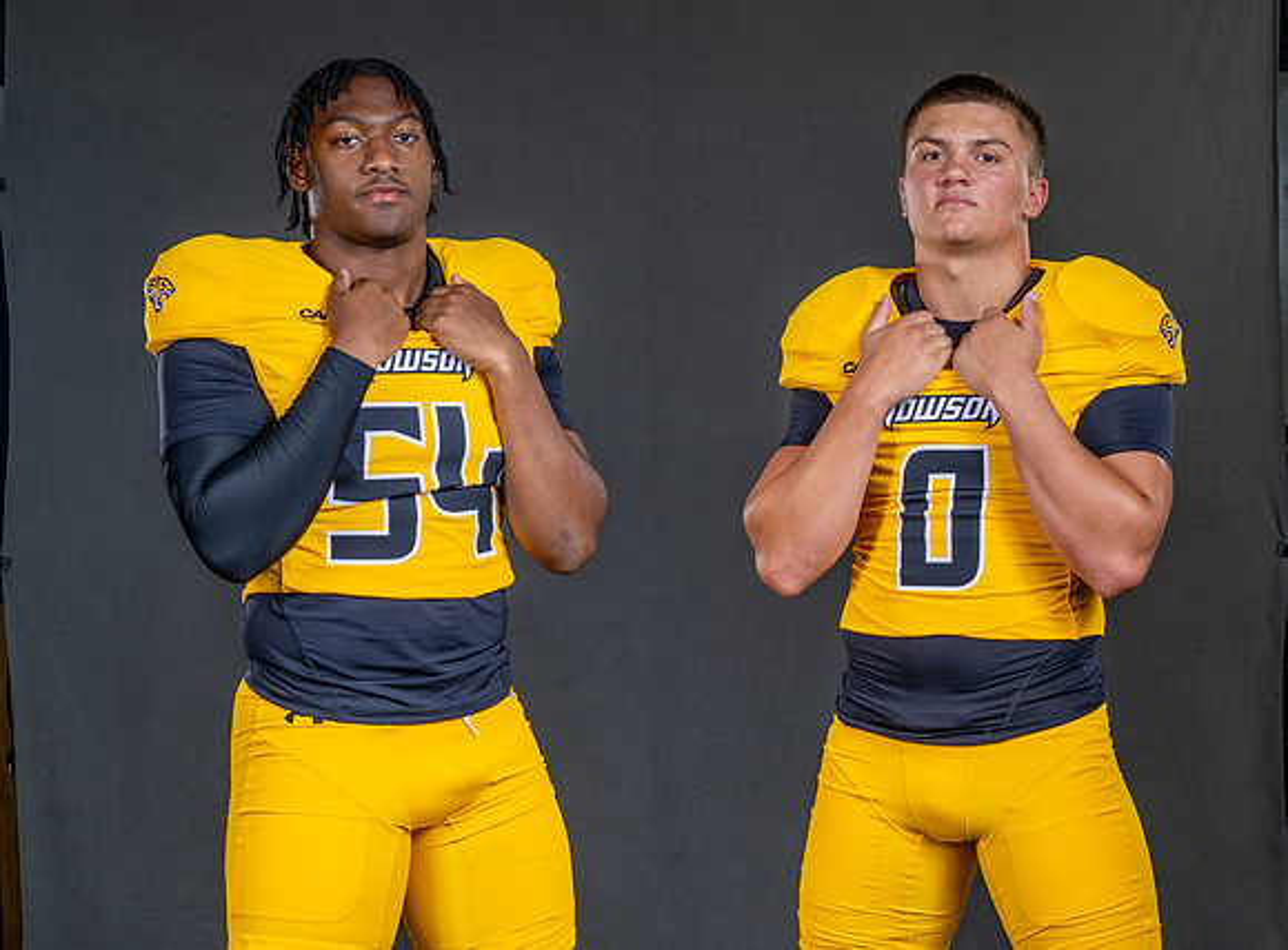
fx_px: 2607
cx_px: 873
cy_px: 538
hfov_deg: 27.6
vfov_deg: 20.6
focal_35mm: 70
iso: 100
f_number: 8
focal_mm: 47
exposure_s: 1/200
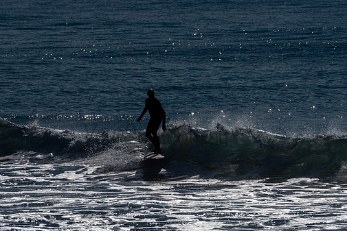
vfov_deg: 2.0
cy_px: 126
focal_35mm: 687
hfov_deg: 3.0
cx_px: 160
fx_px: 6623
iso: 64
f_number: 14
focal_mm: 500
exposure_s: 1/1000
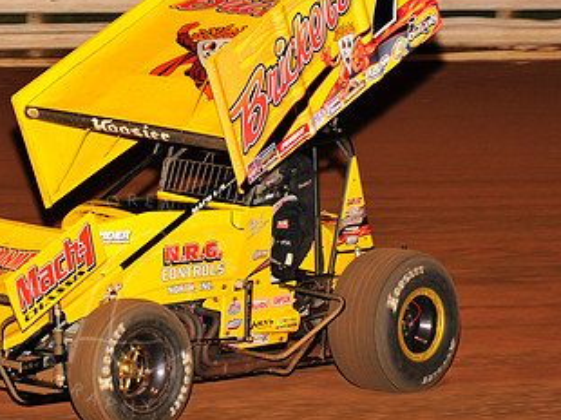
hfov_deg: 10.4
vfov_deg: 7.8
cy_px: 136
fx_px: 3061
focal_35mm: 189
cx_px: 132
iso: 1000
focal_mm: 105
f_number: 6.3
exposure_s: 1/320
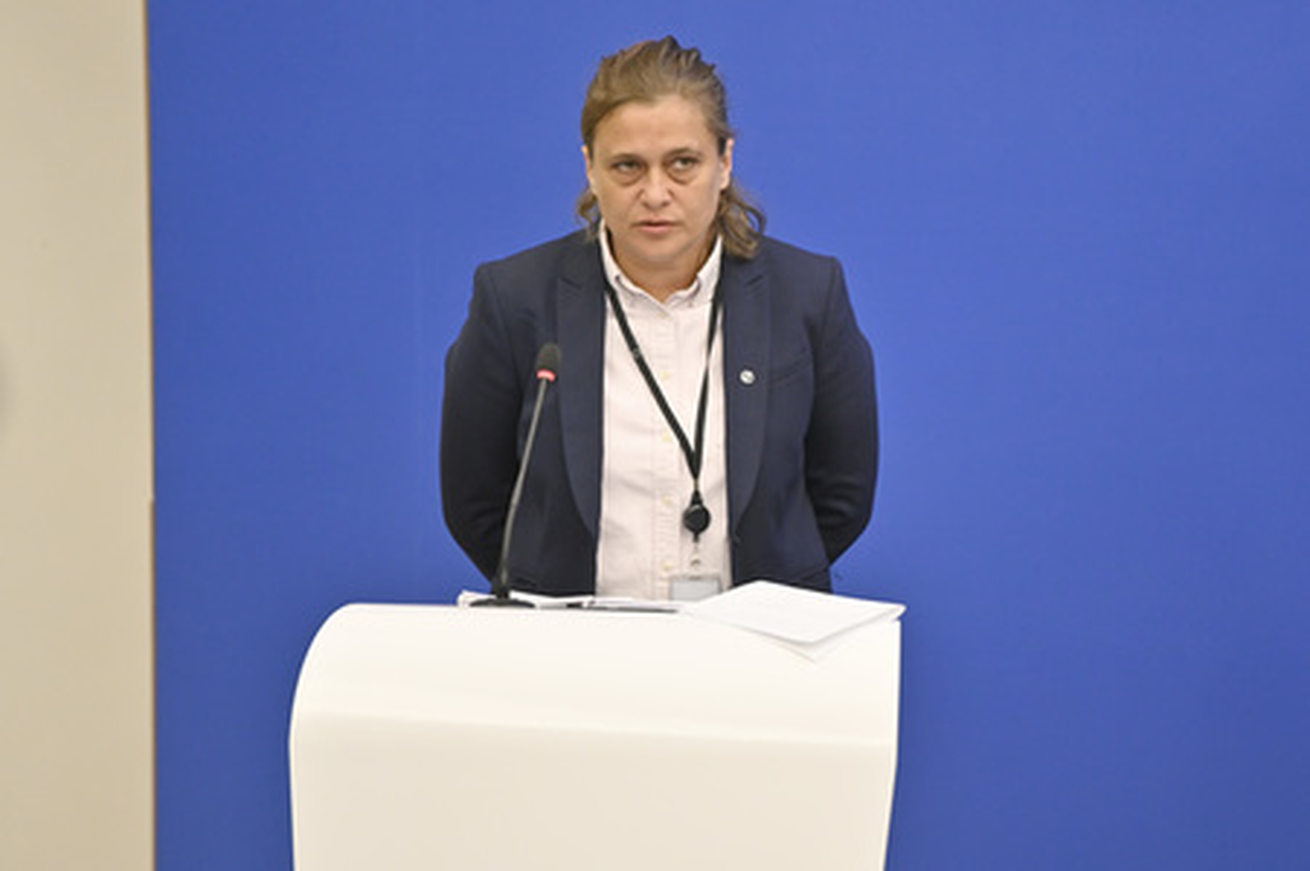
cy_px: 436
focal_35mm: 200
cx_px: 655
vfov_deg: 6.9
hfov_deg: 10.3
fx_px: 7272
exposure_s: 1/320
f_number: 2.8
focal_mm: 200
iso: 2000
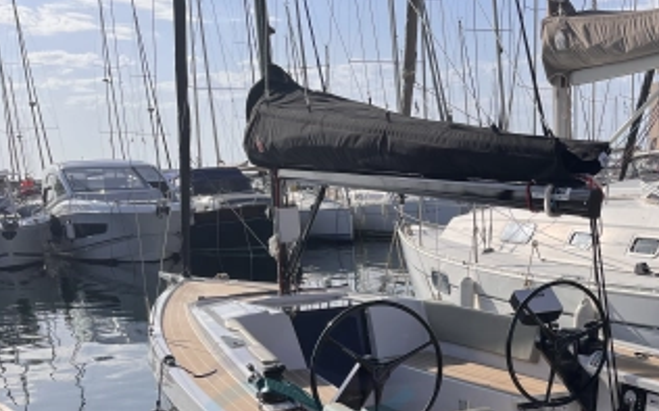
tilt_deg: -15.5
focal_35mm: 48
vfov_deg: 25.4
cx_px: 490
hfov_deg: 40.7
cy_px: 420
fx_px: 861
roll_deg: +2.3
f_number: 1.6
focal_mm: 5.1
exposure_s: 1/4484
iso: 50
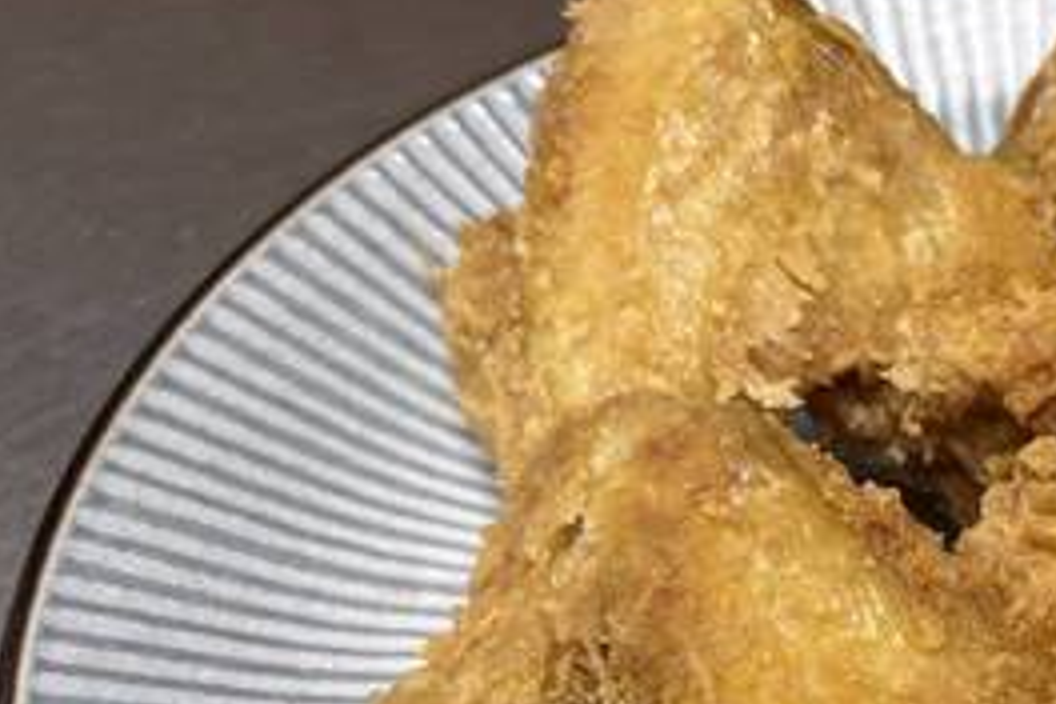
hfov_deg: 30.4
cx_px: 1120
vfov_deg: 21.8
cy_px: 700
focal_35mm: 60
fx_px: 1760
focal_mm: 5.7
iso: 64
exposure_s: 1/60
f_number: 1.5
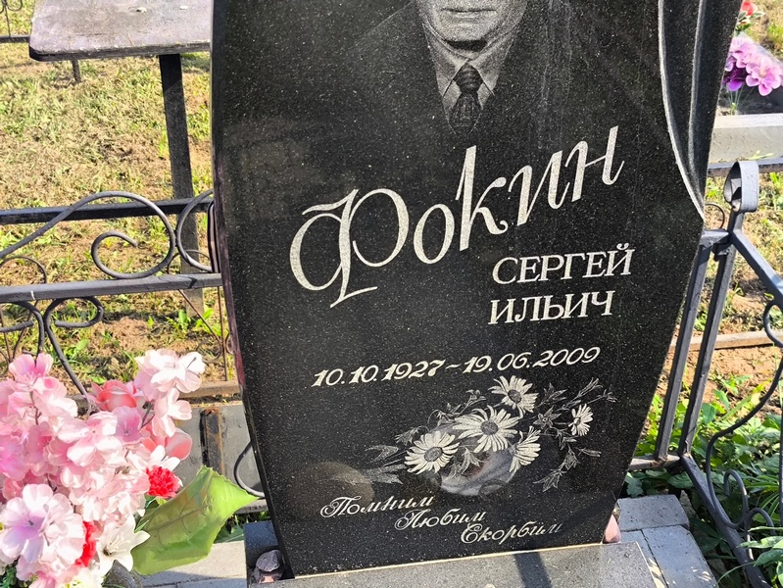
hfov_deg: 38.2
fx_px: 1131
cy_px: 294
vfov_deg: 29.1
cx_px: 392
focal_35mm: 50
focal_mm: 4.71
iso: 50
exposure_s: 1/545
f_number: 1.7
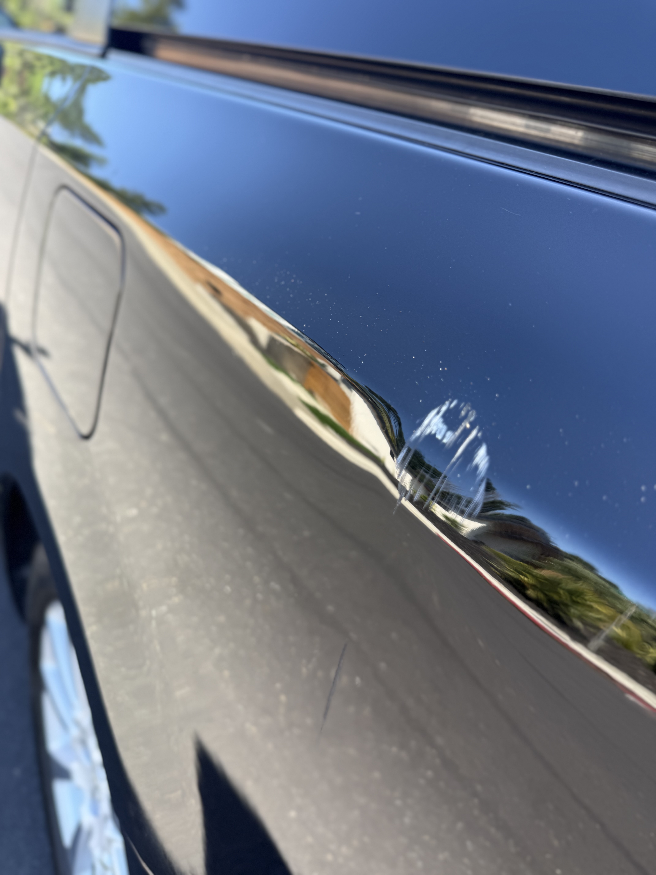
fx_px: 606
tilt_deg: -26.0
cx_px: 328
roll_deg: -4.5
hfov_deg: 56.8
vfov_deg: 71.6
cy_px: 438
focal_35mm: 24
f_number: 1.78
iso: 64
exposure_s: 1/226
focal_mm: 6.76
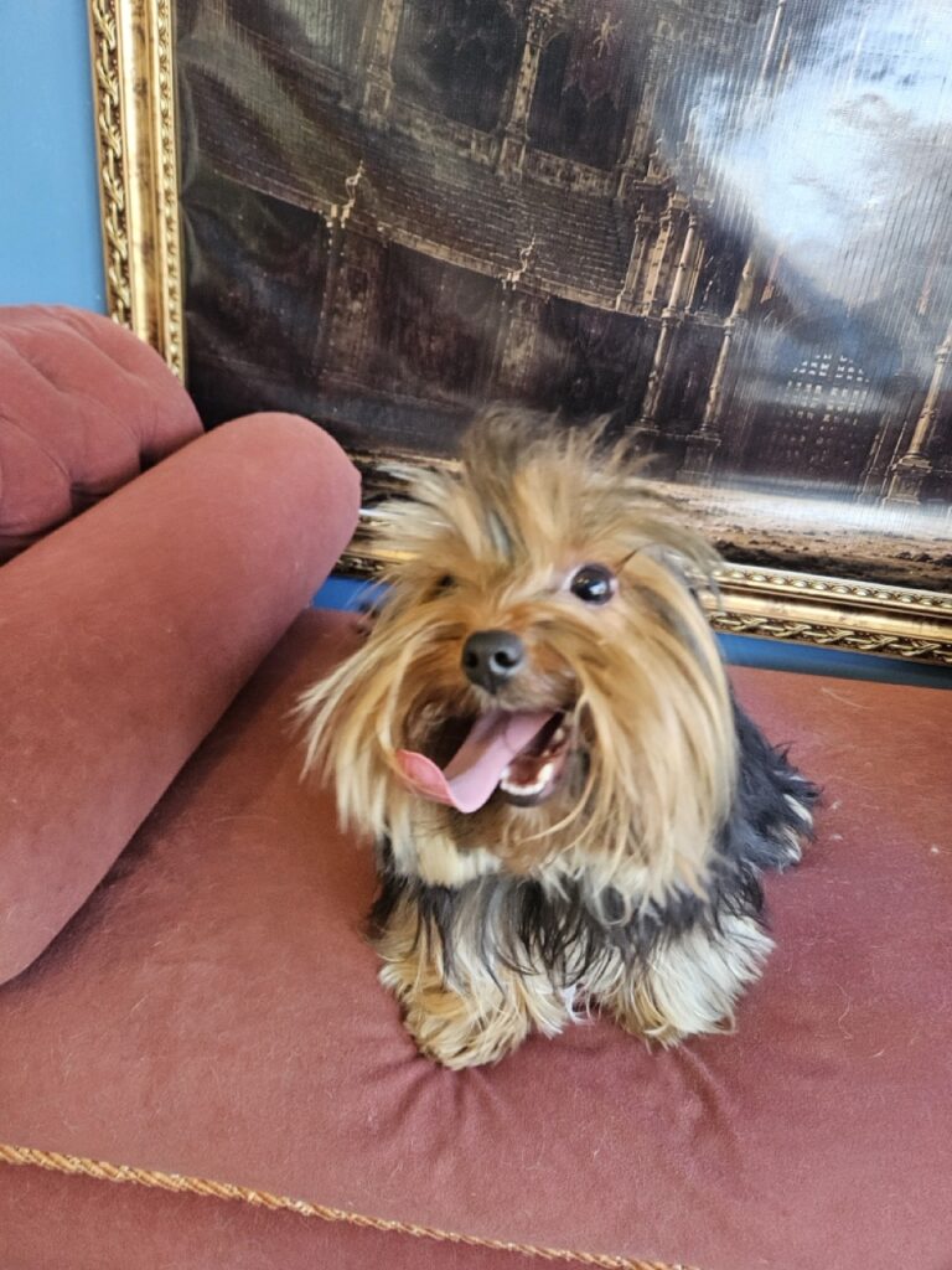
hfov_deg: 58.9
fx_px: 843
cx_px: 476
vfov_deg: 73.9
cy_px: 635
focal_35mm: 23
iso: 640
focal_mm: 5.4
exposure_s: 1/240
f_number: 1.8
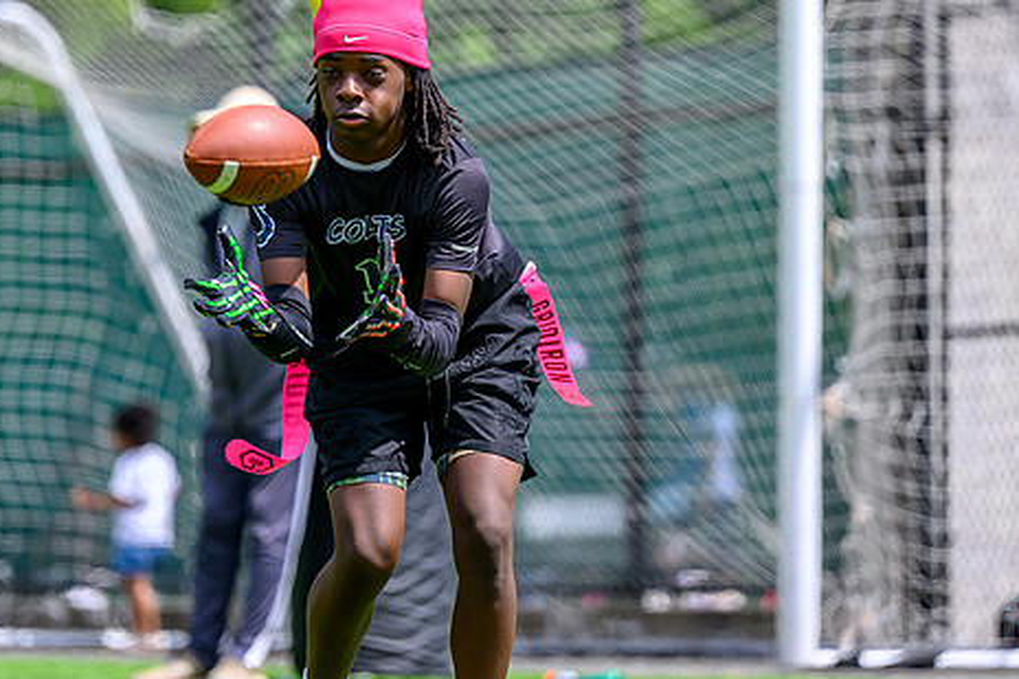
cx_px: 457
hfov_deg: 6.4
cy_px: 123
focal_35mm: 324
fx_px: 9167
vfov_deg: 4.2
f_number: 3.2
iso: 220
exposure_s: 1/2000
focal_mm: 175
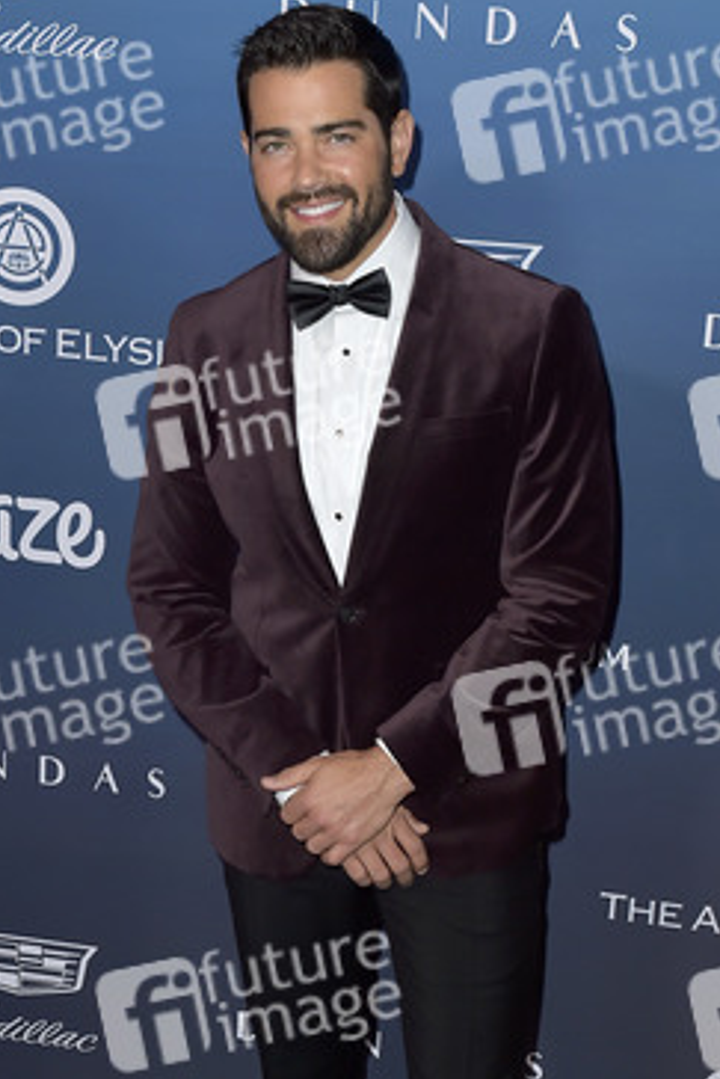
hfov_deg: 30.5
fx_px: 1319
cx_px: 336
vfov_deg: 44.5
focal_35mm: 44
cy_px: 557
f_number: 5.6
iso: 250
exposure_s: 1/250
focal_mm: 40
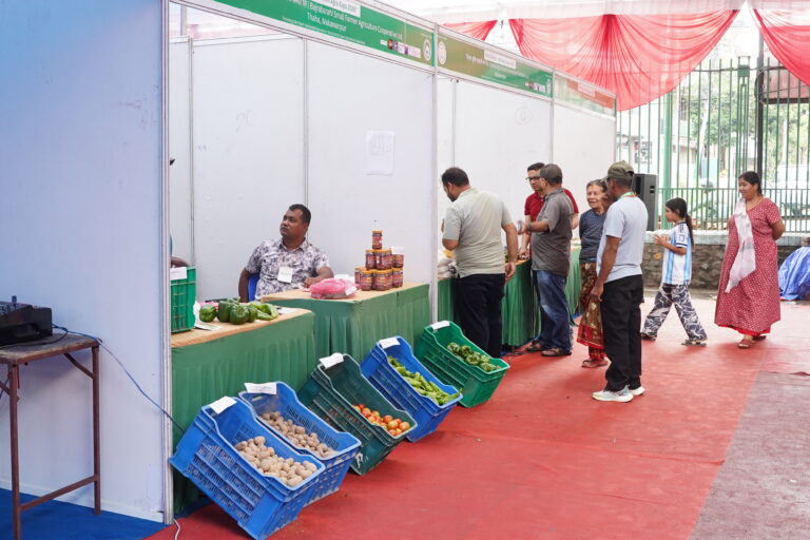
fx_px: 945
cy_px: 270
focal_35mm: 42
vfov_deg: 31.9
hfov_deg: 46.4
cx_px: 405
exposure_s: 1/100
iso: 1250
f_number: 7.1
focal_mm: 28
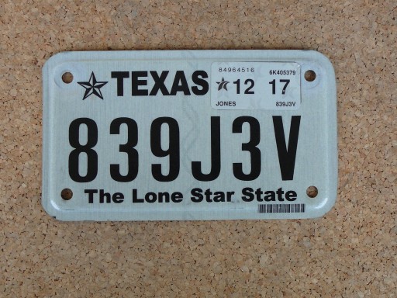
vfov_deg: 29.7
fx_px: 562
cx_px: 198
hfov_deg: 38.9
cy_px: 149
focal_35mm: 49
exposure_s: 1/30
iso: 125
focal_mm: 7.3
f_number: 3.4
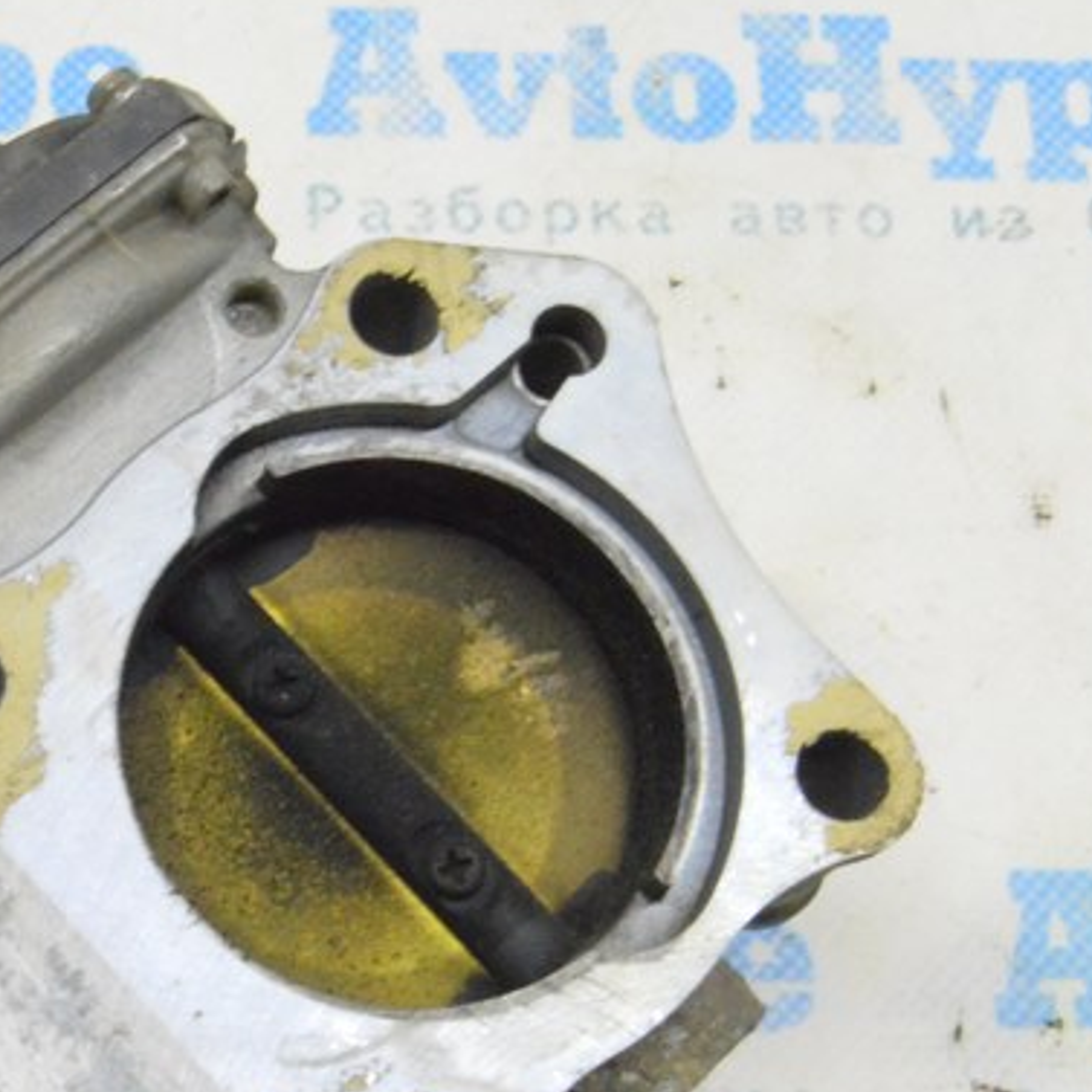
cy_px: 714
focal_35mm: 90
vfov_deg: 19.2
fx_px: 3212
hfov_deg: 18.9
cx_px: 67
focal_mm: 26
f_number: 20
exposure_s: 1/15
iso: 6400
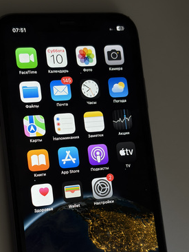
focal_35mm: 71
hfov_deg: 20.7
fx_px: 516
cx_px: 86
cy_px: 153
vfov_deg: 27.3
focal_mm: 5.96
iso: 32
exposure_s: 1/122
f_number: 1.6
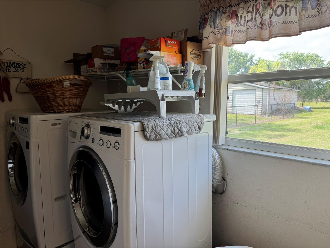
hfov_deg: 71.6
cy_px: 124
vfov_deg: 56.8
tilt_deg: -6.5
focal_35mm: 24
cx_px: 165
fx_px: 229
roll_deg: +0.2
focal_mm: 6.76
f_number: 1.78
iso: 64
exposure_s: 1/166
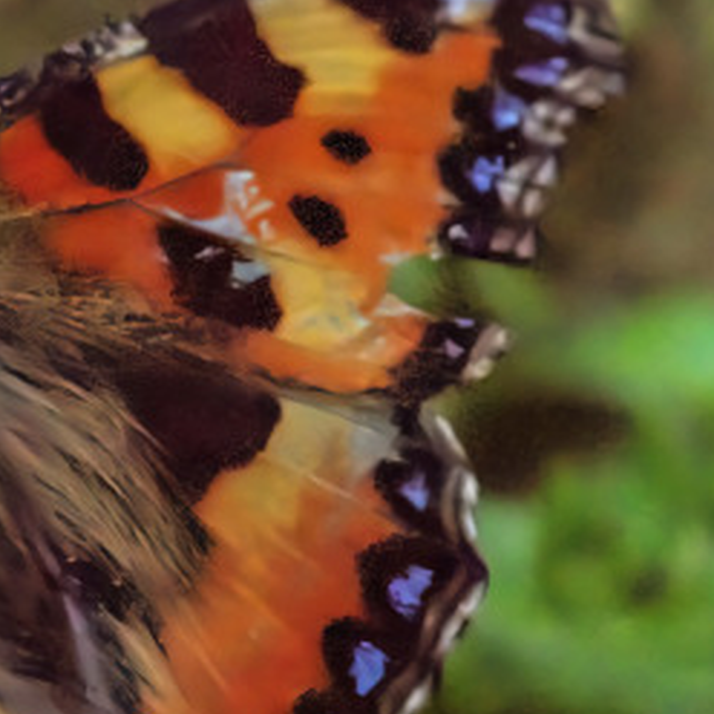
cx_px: -98
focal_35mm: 274
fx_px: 6394
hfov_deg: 6.4
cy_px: 439
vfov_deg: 6.4
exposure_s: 1/100
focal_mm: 100
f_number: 8
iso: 3200
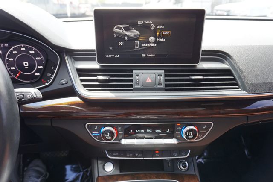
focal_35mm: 24
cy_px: 91
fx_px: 182
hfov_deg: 73.8
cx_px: 136
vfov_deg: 53.1
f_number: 4
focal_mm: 16
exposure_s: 1/60
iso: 125
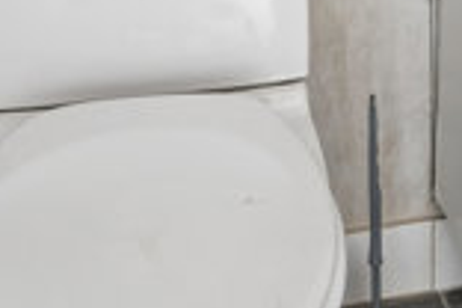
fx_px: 1116
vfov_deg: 12.5
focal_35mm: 87
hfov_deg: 22.4
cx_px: 471
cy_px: -419
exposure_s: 1/4
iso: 800
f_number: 7.1
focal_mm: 17
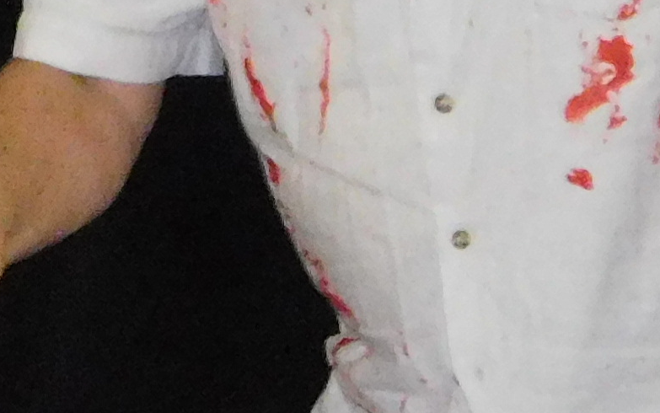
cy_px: 541
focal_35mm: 343
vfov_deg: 3.8
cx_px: -375
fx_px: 6172
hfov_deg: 6.0
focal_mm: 9.8
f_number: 4.2
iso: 1100
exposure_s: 1/30
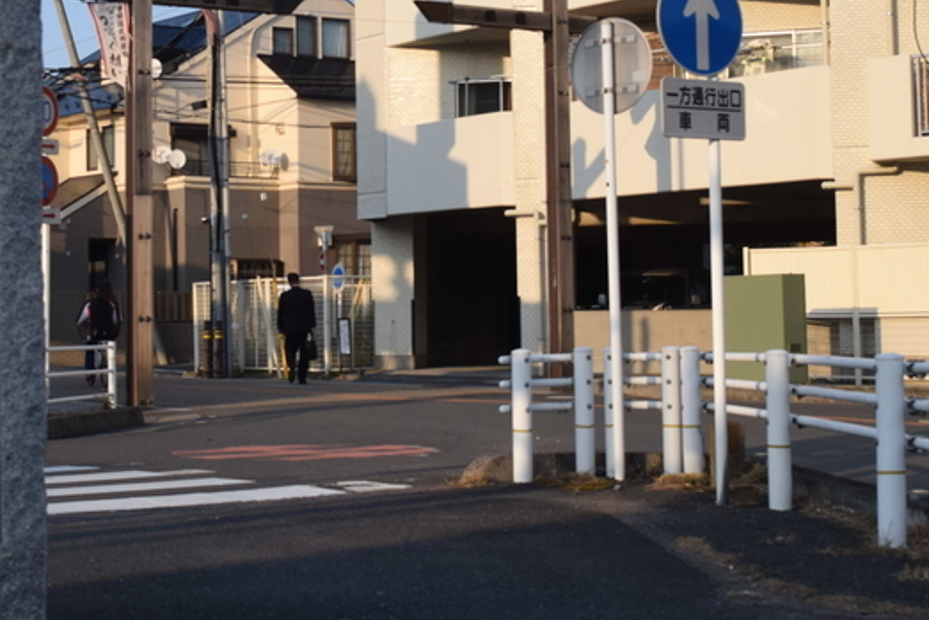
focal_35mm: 79
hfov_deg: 25.5
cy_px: 174
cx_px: 346
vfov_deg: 17.2
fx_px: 2043
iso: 400
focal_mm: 23
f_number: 6.3
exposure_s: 1/1600
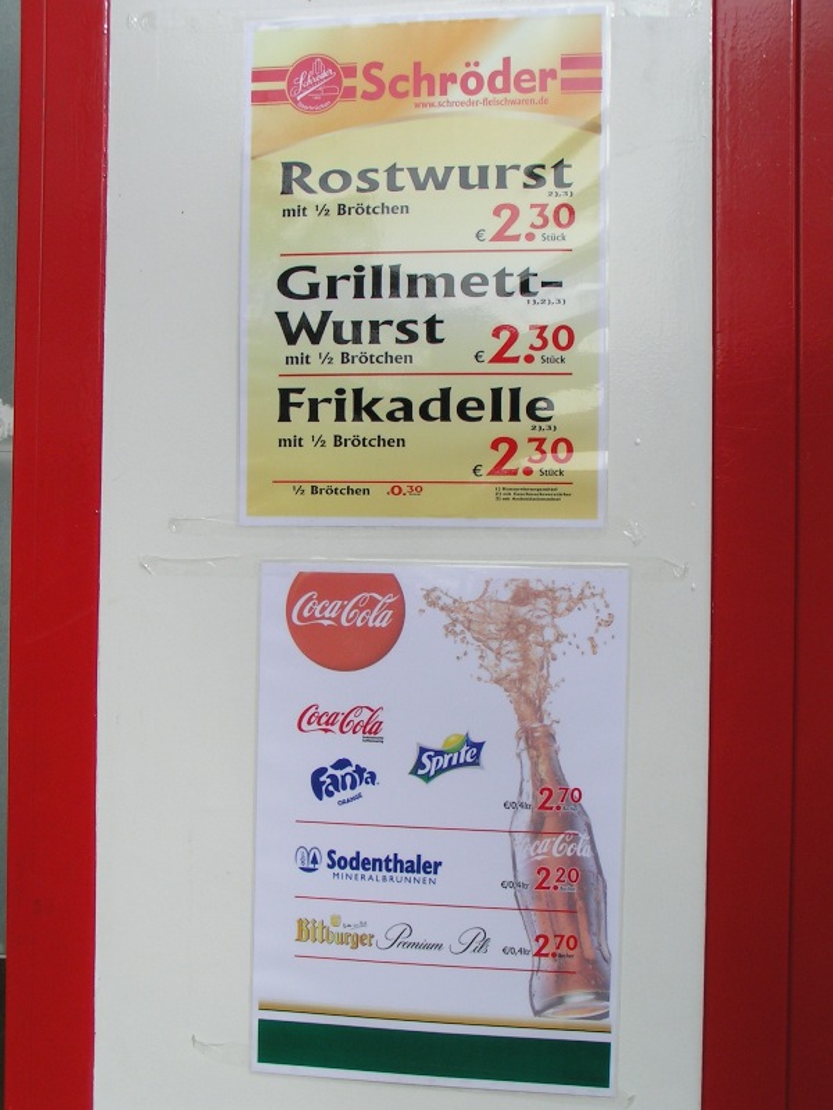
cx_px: 416
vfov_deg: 42.1
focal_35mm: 45
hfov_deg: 32.2
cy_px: 555
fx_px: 1444
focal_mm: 6.9
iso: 50
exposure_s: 1/400
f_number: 5.6
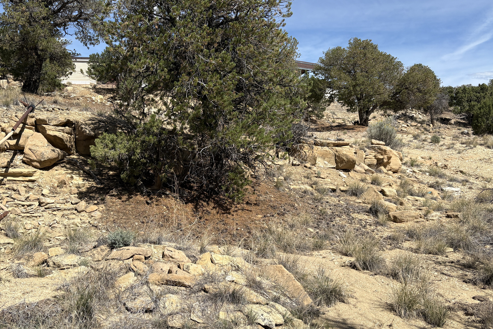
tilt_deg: -2.6
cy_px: 174
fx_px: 493
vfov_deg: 36.9
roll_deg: +0.4
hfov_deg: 52.7
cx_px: 195
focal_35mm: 36
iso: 50
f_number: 1.6
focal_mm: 5.96
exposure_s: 1/3831
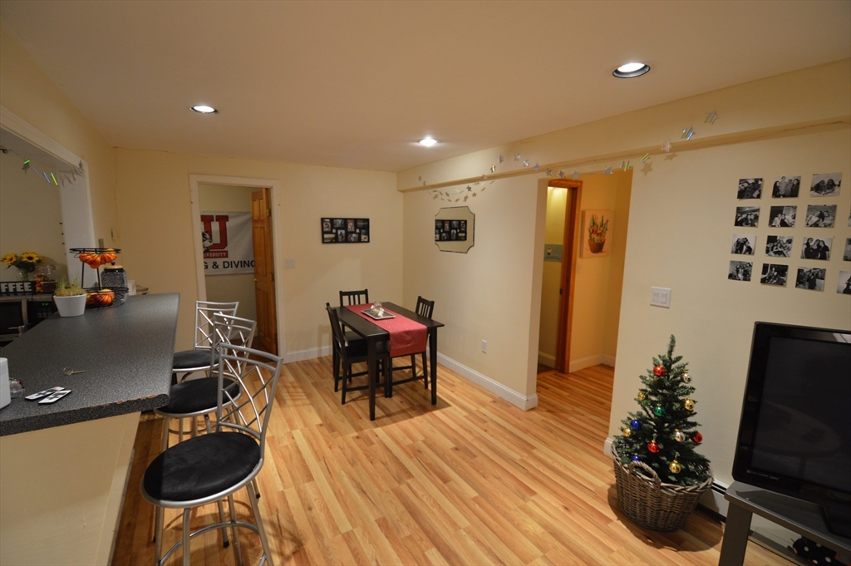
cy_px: 283
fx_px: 354
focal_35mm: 15
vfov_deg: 77.2
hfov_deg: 100.4
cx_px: 426
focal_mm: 10
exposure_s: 1/30
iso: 400
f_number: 3.5
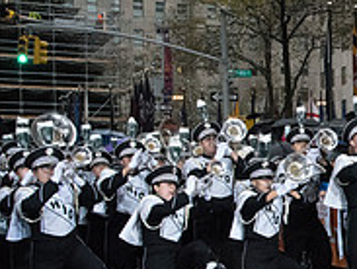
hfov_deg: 22.5
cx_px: 513
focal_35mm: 73
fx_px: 754
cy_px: 202
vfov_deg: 20.1
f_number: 10
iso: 10000
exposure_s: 1/400
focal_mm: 24
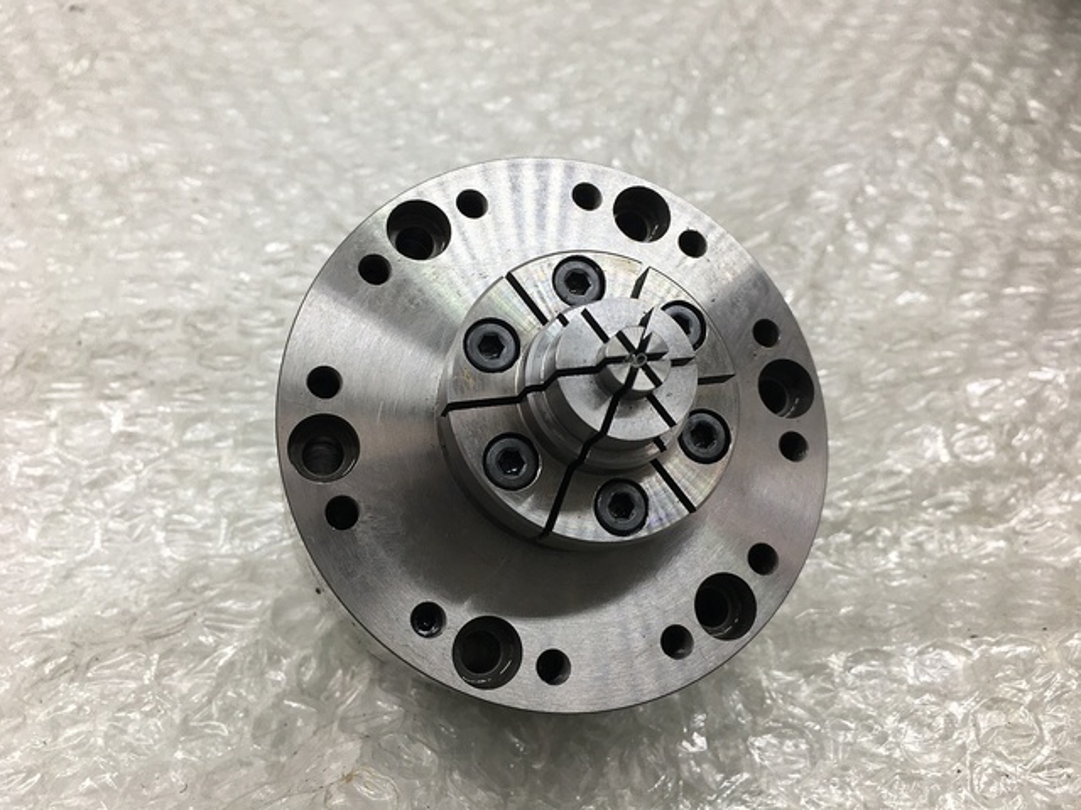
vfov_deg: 48.2
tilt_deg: -50.5
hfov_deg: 61.7
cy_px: 405
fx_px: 906
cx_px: 540
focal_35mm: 29
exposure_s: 1/120
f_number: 2.2
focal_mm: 4.15
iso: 32
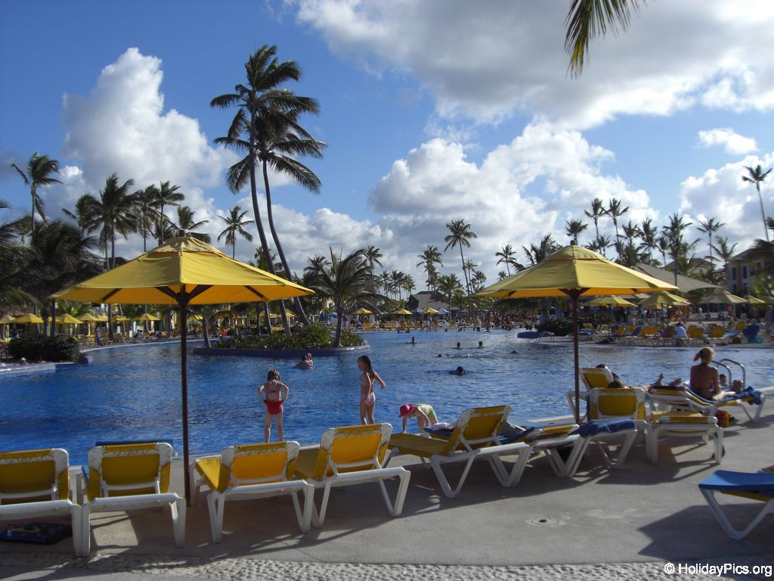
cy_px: 290
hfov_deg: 49.0
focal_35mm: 38
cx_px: 387
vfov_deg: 37.7
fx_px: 850
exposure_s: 1/250
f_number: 8
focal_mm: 6.2
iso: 64
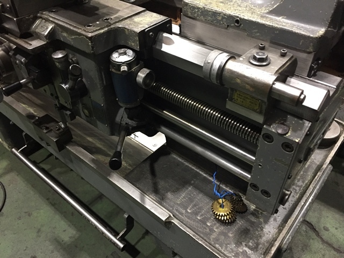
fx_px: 288
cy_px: 129
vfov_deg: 48.2
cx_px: 172
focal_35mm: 29
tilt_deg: -40.6
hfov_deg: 61.7
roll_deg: +2.9
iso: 200
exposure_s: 1/30
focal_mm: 4.15
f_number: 2.2
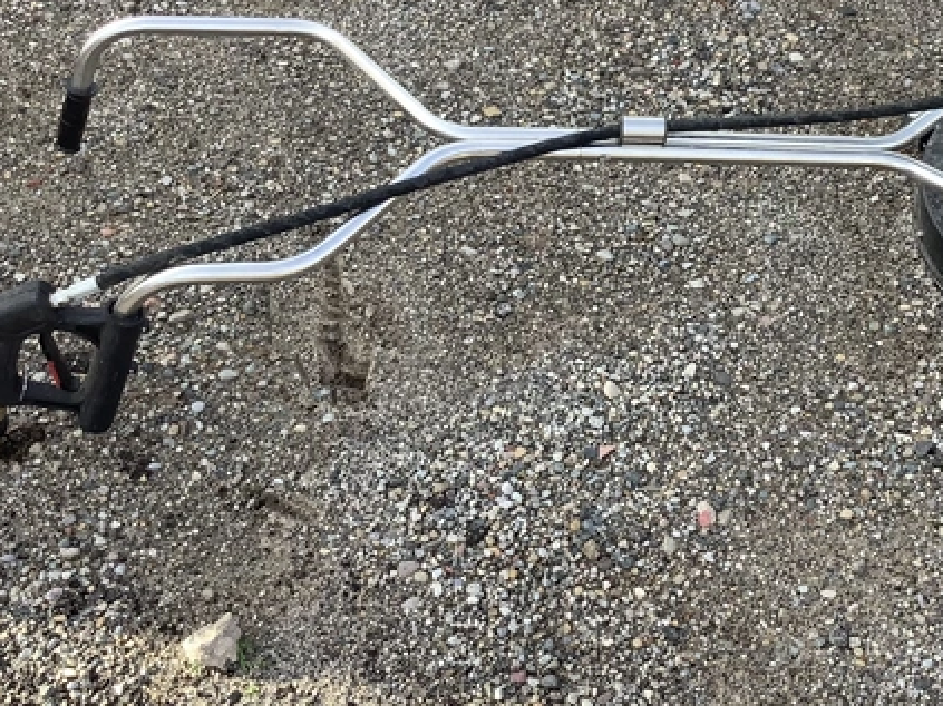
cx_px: 653
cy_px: 259
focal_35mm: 55
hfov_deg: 34.5
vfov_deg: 26.5
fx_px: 1498
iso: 25
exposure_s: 1/235
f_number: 2.4
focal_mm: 3.3
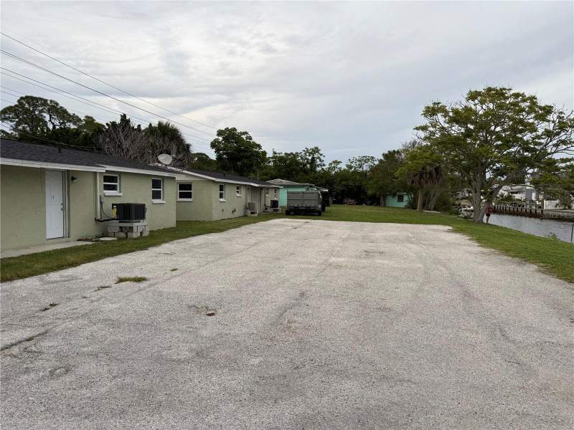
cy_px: 215
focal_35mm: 24
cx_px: 287
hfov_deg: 71.6
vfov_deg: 56.8
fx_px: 398
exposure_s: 1/494
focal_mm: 6.76
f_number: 1.78
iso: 80
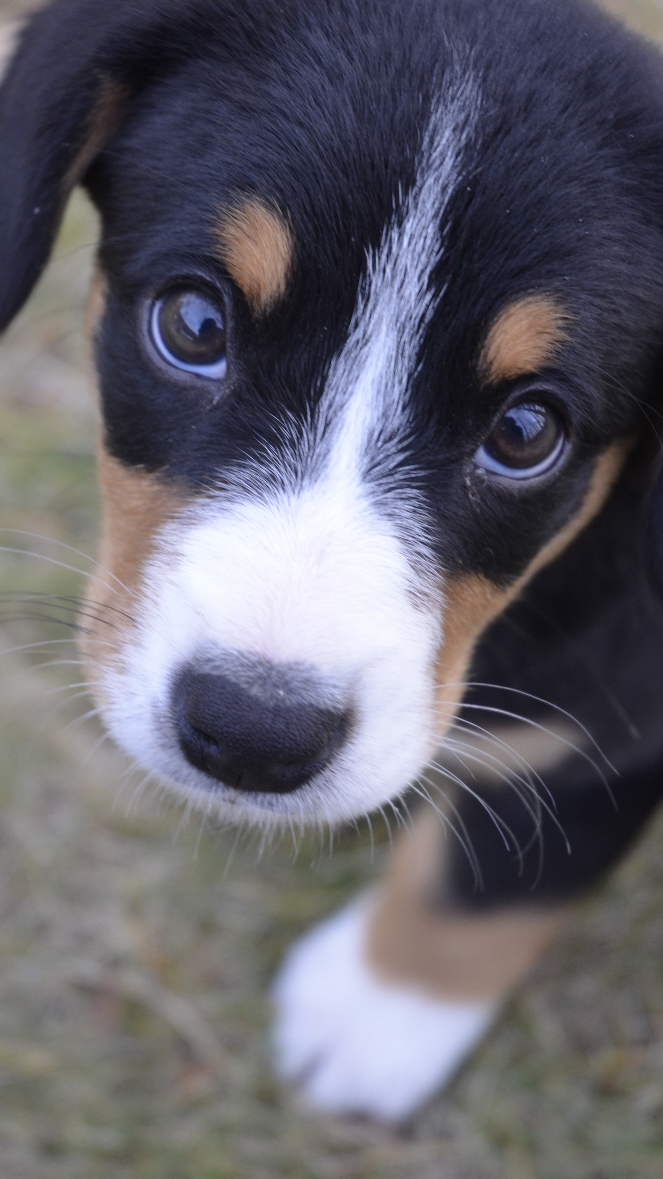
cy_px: 478
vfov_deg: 22.0
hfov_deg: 12.5
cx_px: 337
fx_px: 3032
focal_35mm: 97
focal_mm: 52
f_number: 4.5
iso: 560
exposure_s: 1/60
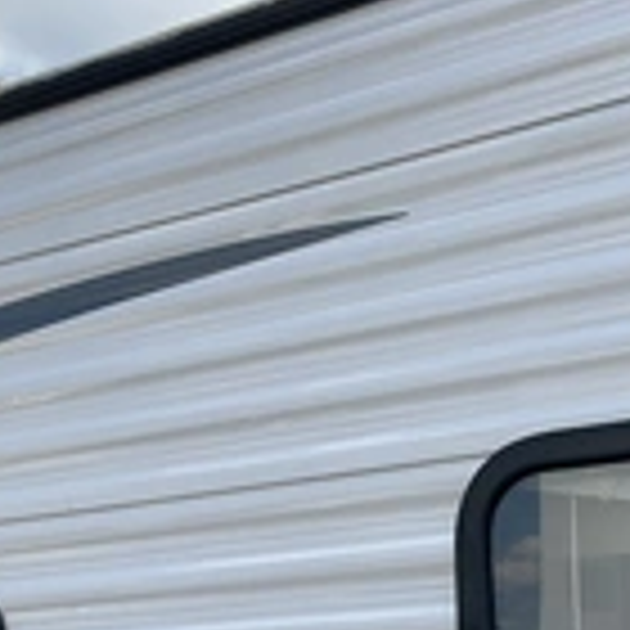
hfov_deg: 23.6
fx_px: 1503
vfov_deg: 22.9
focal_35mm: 73
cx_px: 400
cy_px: 598
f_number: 1.8
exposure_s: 1/1250
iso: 25
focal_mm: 3
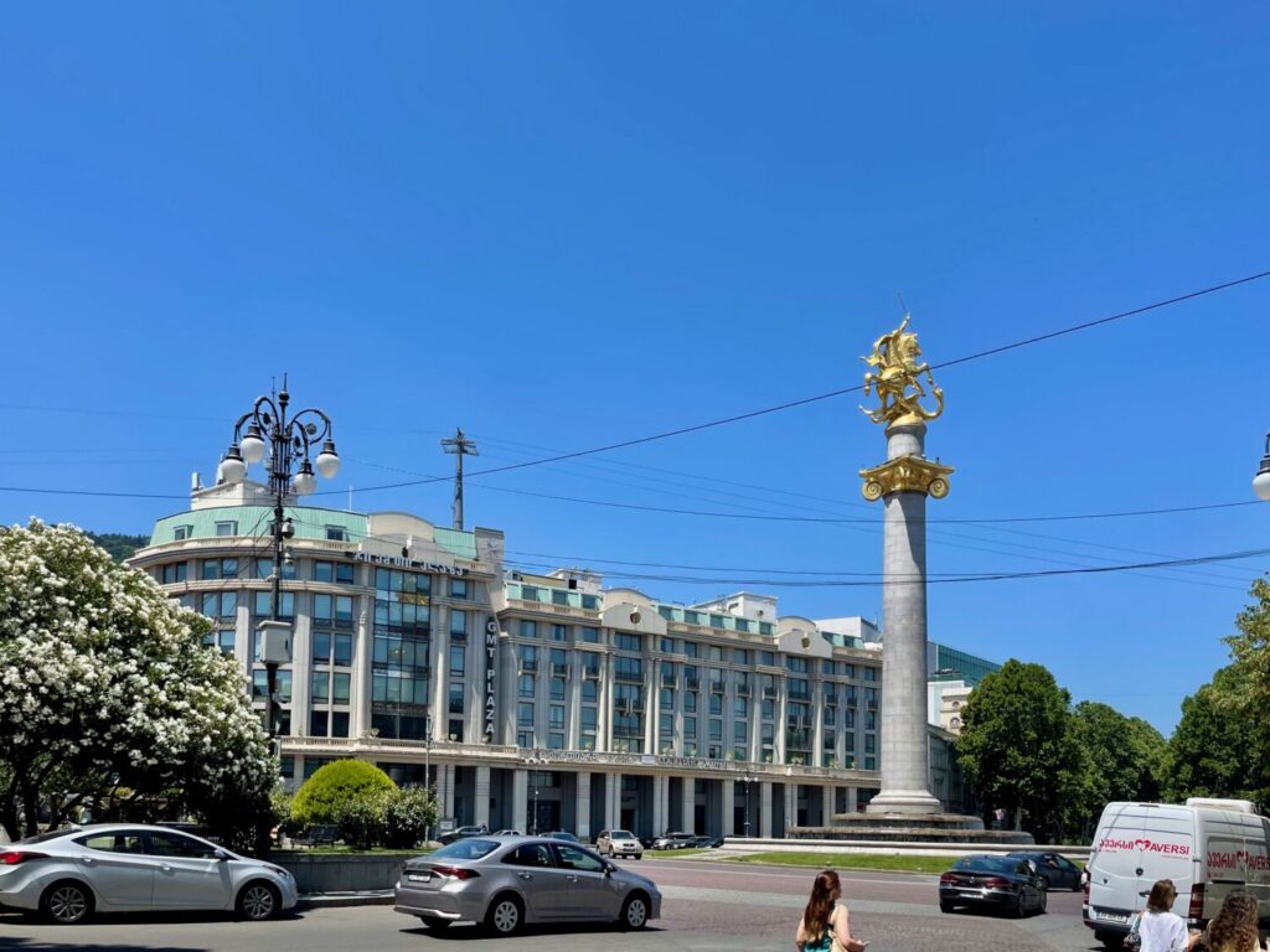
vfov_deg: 53.1
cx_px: 635
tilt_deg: +19.3
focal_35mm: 26
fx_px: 954
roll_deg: +1.4
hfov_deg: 67.3
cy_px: 476
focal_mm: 4.2
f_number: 1.6
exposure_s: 1/3300
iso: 32
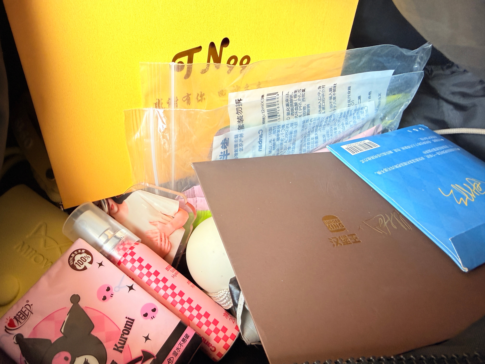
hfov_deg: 71.6
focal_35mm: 24
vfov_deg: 56.8
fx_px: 336
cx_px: 242
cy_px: 182
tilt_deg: -64.3
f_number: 2.2
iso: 80
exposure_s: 1/99
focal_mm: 2.22
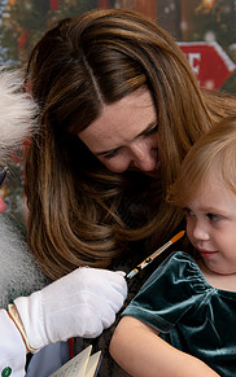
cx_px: 80
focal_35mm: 134
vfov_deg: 15.6
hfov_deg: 9.8
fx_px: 1378
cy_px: 224
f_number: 5
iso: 1000
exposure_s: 1/200
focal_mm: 66
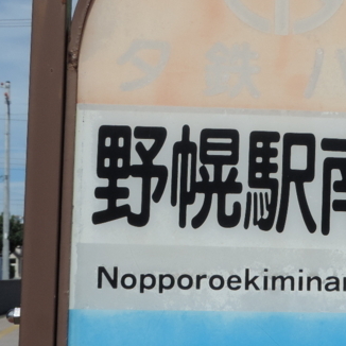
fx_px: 859
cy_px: 148
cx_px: 262
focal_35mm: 76
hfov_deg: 22.5
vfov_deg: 22.7
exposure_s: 1/1250
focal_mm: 6.2
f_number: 4.1
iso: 80
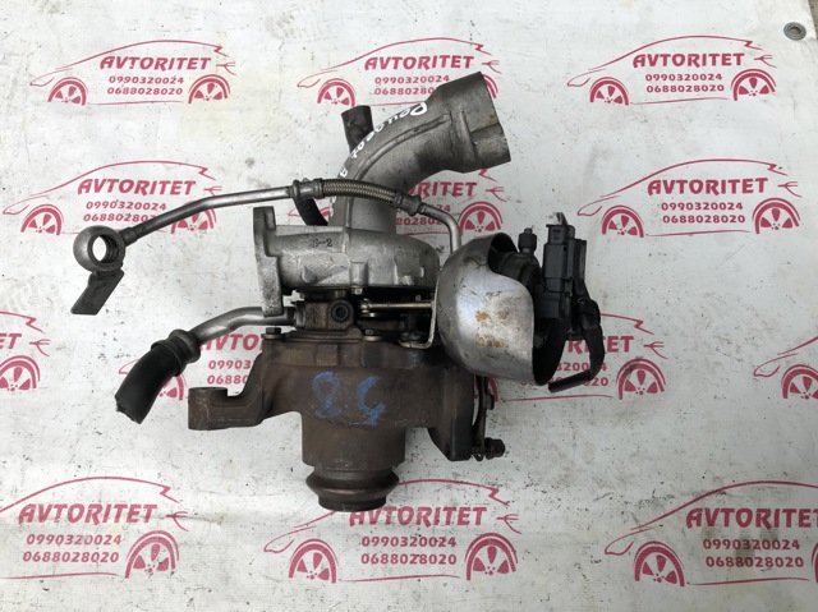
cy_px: 306
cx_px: 409
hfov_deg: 63.5
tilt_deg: -64.6
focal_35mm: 28
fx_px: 661
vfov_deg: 49.7
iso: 25
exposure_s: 1/120
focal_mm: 4
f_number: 1.8
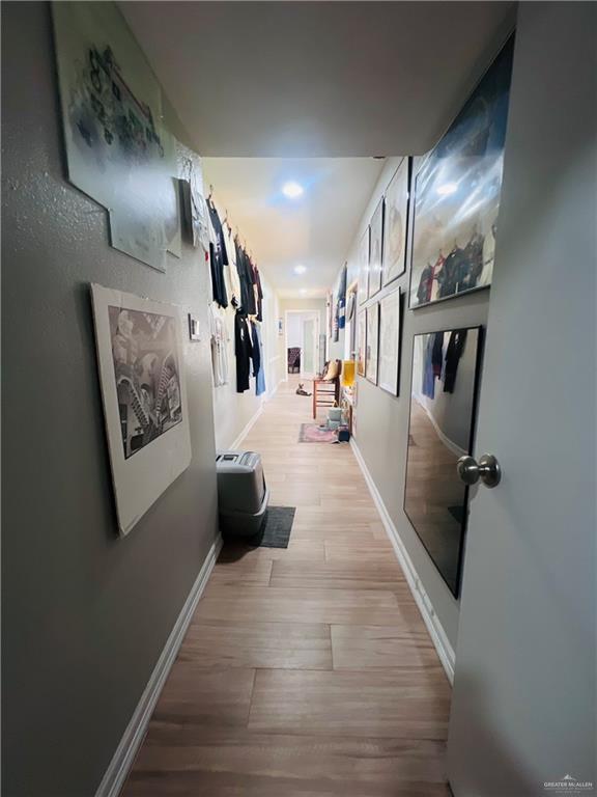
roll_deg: -0.1
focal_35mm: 13
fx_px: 299
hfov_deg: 89.9
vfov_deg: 106.2
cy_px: 398
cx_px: 298
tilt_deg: -9.7
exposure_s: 1/120
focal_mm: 1.57
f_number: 1.8
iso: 250
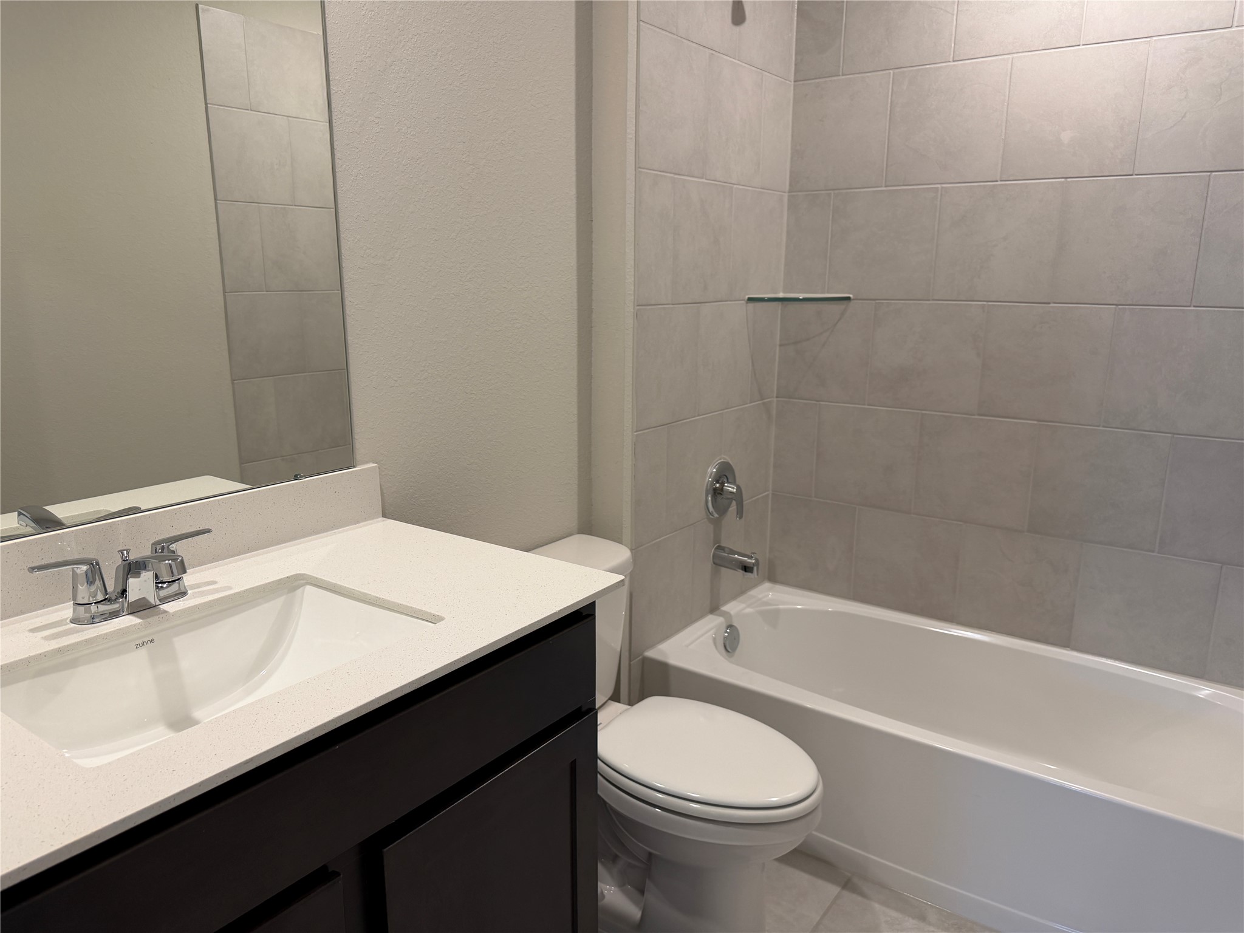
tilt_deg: -13.0
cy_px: 466
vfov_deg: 56.8
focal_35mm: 24
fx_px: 862
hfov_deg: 71.6
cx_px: 622
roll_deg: +0.2
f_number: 1.78
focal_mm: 6.76
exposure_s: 1/120
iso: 160
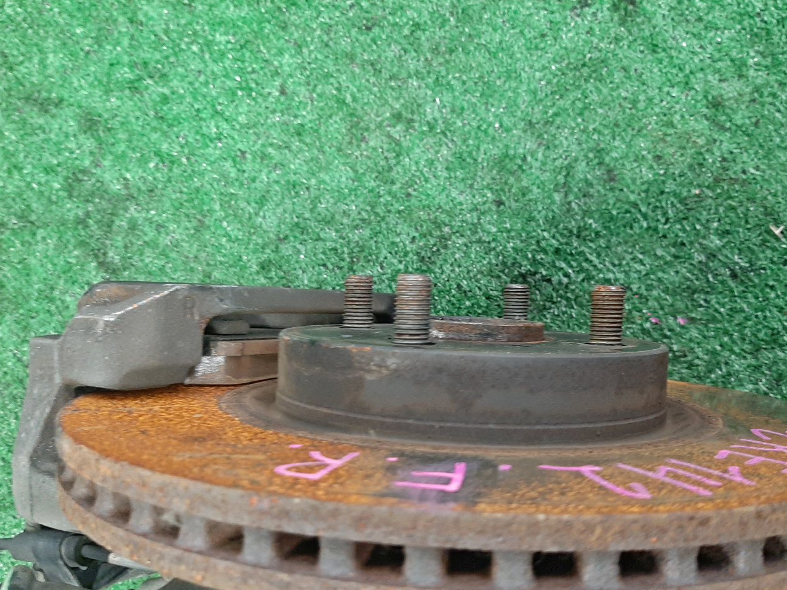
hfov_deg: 59.8
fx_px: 682
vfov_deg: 46.6
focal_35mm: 30
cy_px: 339
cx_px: 439
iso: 308
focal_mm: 3.93
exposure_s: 1/25
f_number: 1.7
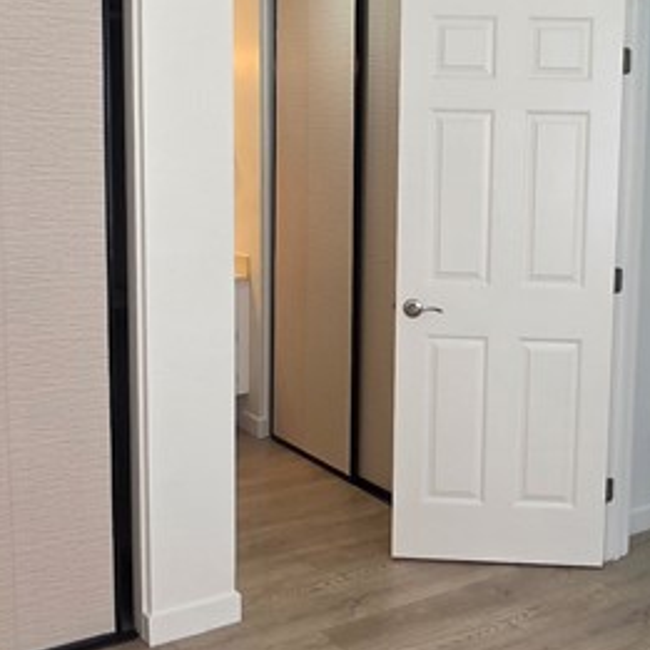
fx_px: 956
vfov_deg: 37.2
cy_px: 229
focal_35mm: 45
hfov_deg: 37.2
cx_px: 428
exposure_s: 1/120
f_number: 1.9
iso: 40
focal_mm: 2.2
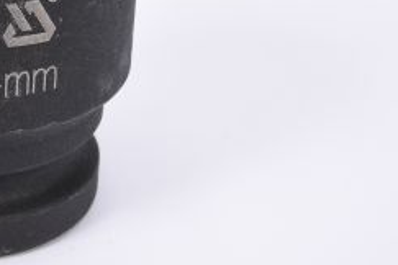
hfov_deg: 12.0
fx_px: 1868
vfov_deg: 8.1
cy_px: 20
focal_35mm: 169
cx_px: -40
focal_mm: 50
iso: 250
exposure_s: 1/125
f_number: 16
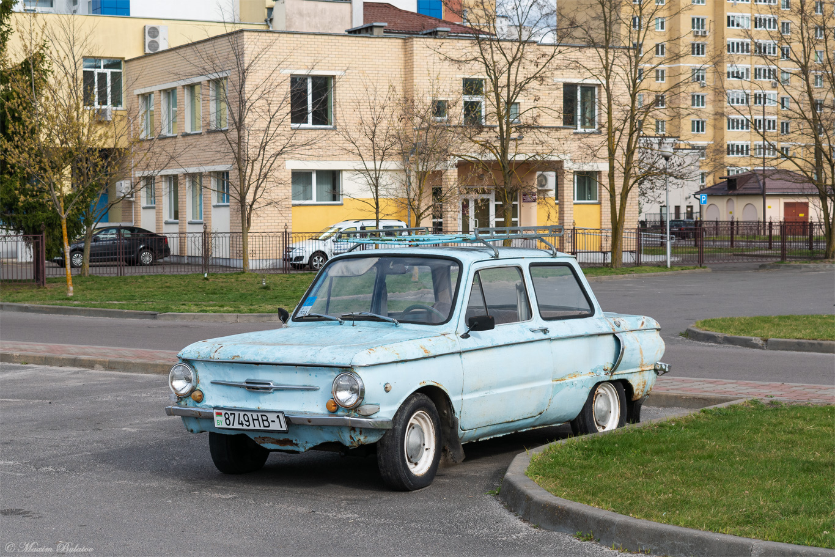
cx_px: 418
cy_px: 278
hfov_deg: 35.1
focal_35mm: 57
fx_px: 1322
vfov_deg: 23.8
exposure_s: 1/250
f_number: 8
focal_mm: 38
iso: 100
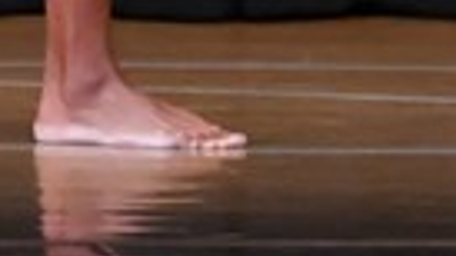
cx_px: -558
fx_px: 14434
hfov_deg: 1.8
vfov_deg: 1.0
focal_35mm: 1194
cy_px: -475
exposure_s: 1/400
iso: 8000
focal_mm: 135
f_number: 5.6
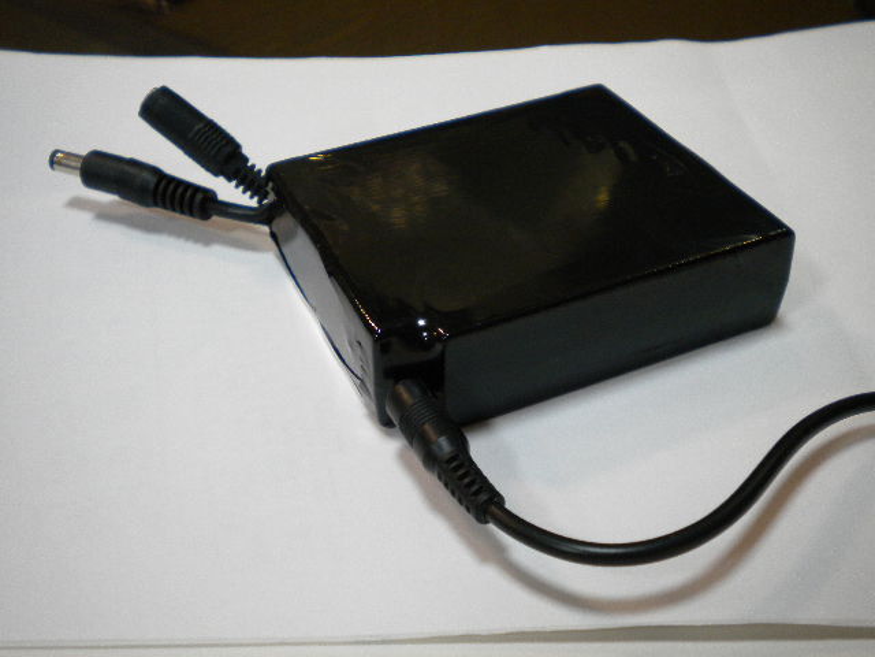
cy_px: 328
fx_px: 1036
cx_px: 438
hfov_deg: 45.8
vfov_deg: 35.1
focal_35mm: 41
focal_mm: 7.4
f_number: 3.5
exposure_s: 1/60
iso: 345
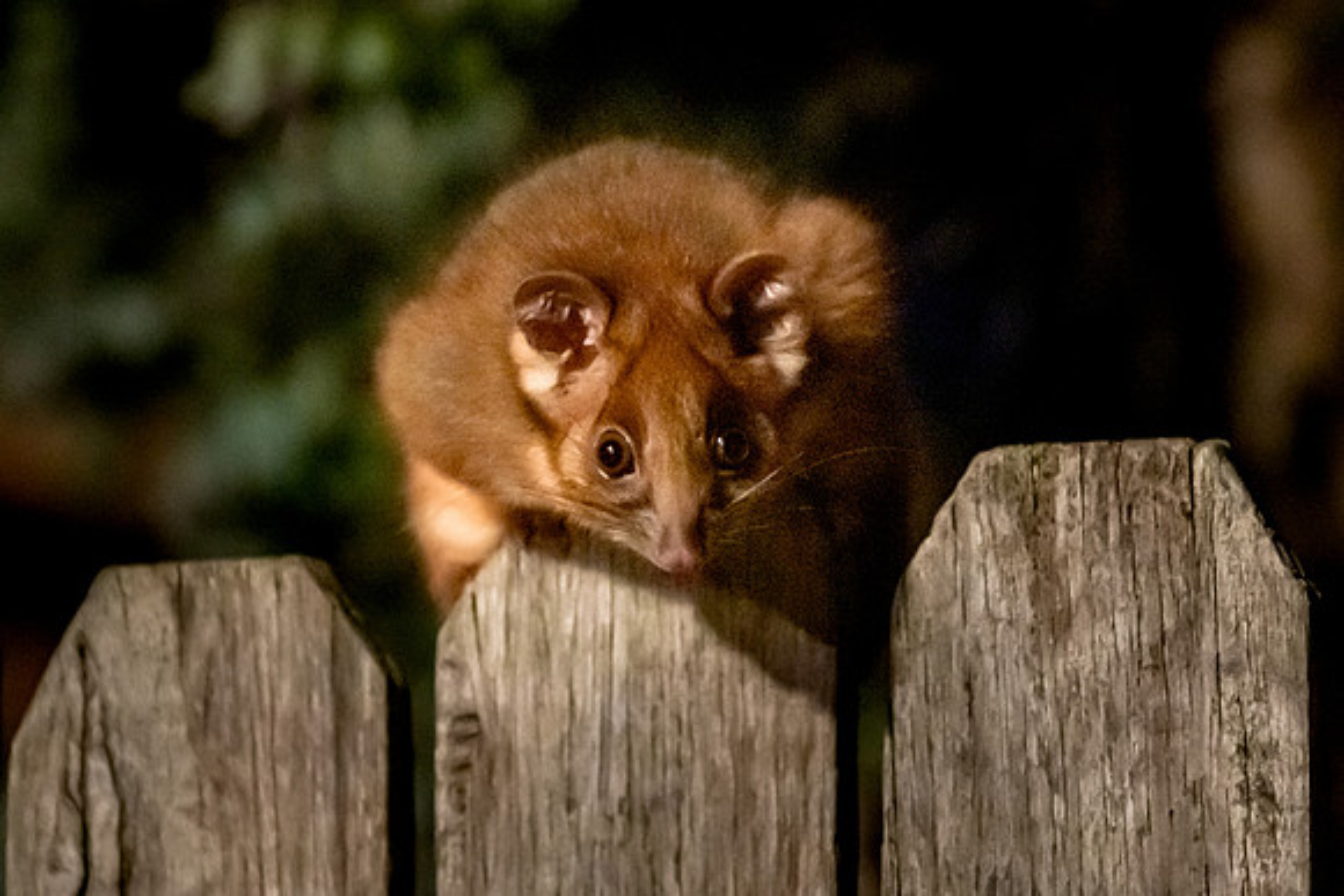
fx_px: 8587
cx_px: 651
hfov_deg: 8.9
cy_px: 450
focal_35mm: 230
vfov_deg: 6.0
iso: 6400
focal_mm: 120
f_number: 4
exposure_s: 1/40
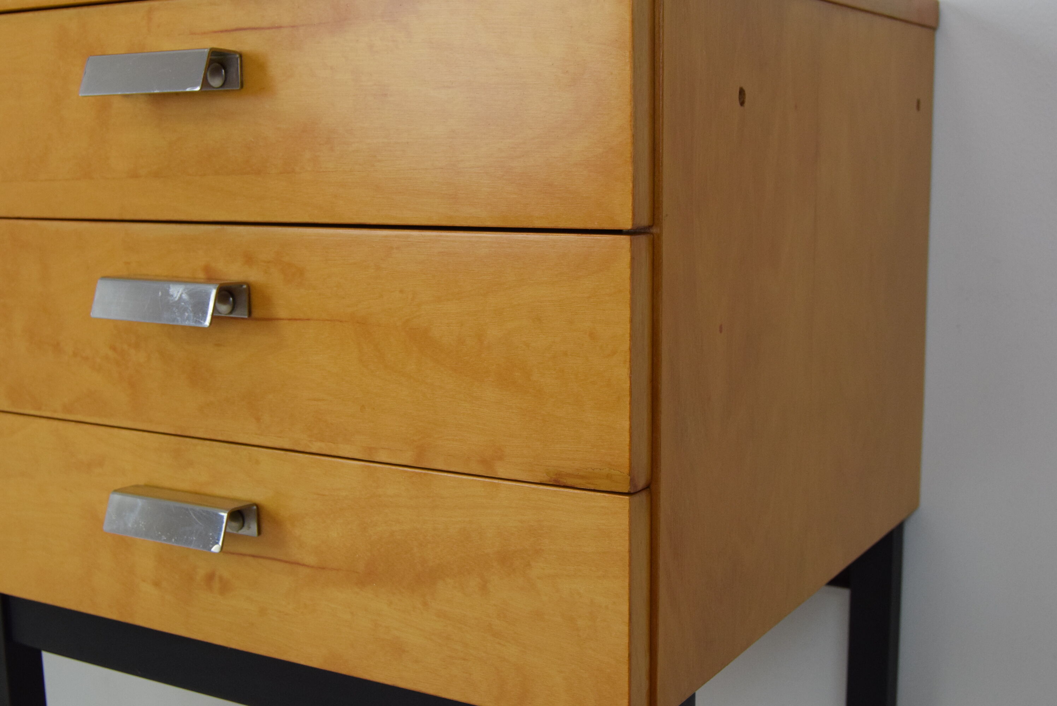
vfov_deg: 28.1
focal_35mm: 48
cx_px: 528
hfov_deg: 41.1
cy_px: 353
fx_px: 1410
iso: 1600
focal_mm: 32
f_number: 9
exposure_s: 1/320
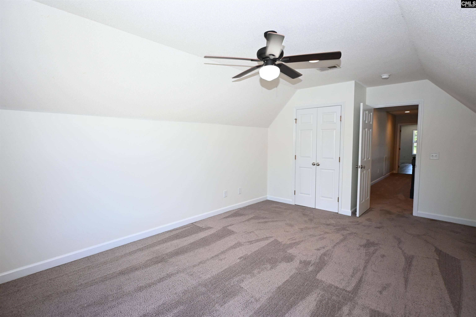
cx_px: 238
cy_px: 158
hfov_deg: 90.0
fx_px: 238
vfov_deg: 67.4
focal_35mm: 18
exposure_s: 1/125
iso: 560
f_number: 3.5
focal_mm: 12
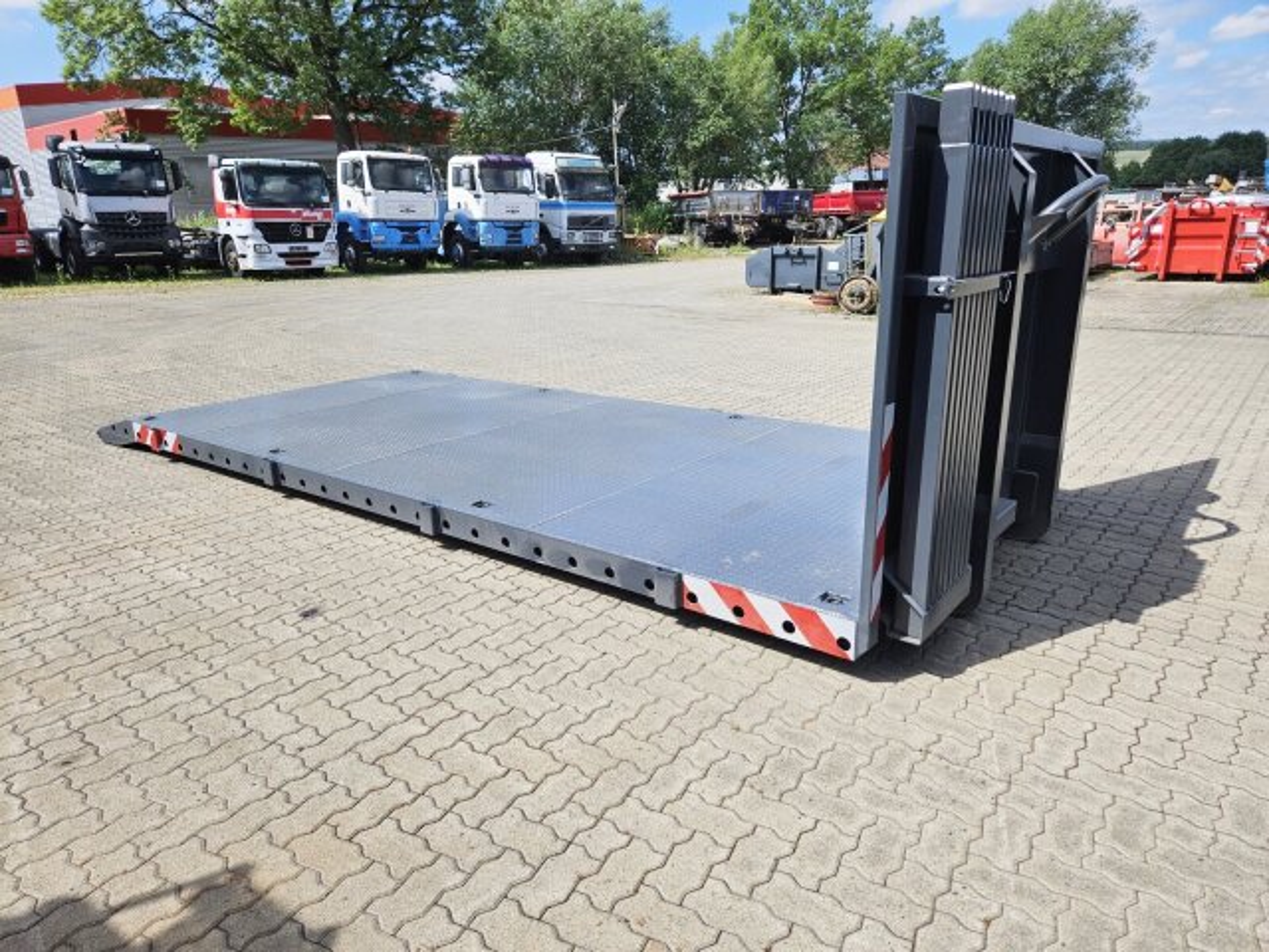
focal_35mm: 23
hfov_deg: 73.9
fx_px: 843
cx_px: 634
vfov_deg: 58.9
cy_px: 476
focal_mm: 5.4
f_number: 1.8
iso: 25
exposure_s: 1/1994
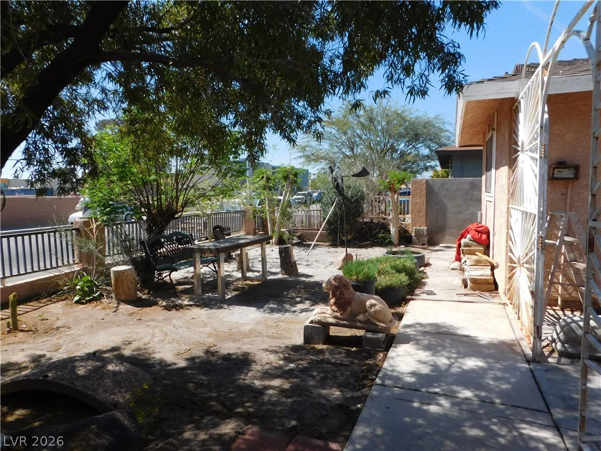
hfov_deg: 73.9
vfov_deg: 58.9
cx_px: 300
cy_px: 226
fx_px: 399
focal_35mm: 23
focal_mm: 4
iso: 125
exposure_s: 1/1250
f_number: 3
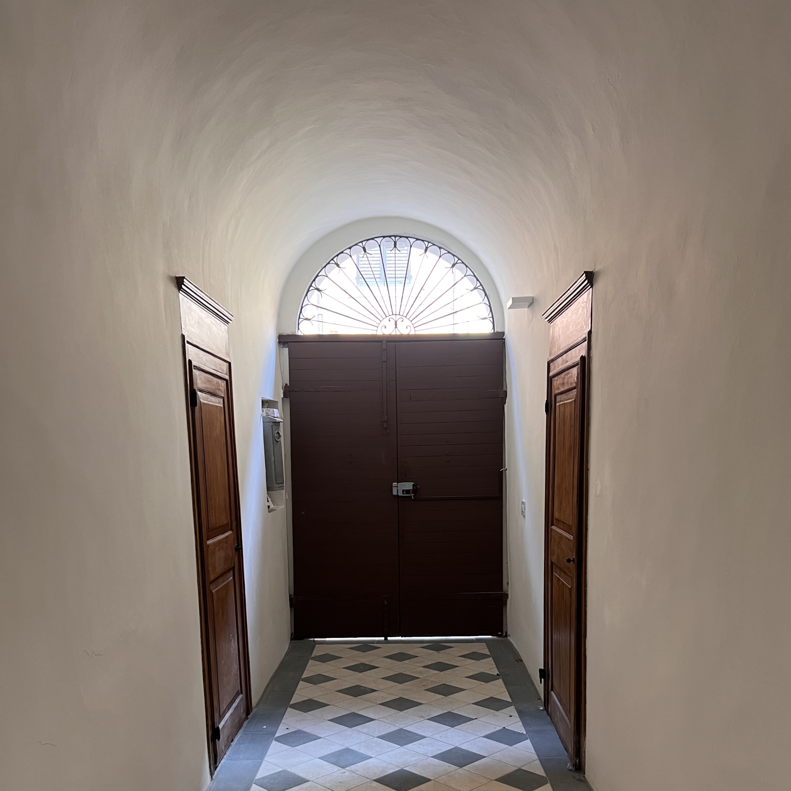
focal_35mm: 31
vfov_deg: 51.5
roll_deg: +1.0
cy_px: 530
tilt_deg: -6.4
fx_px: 801
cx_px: 399
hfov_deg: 52.5
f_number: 1.5
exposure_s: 1/63
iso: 125
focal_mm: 5.7
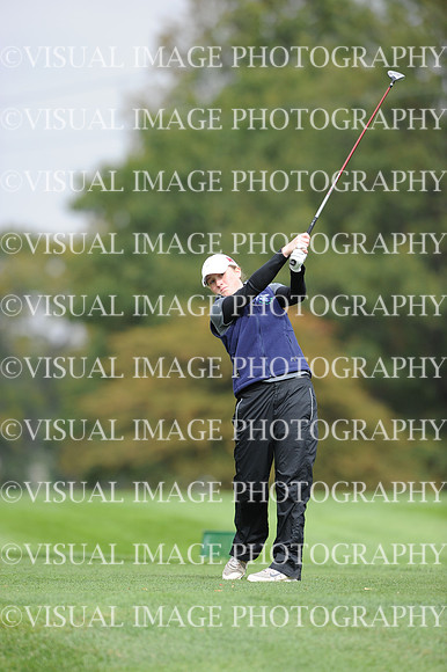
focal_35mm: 400
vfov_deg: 5.2
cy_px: 336
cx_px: 224
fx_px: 7458
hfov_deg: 3.4
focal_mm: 400
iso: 500
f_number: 4
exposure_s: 1/2000
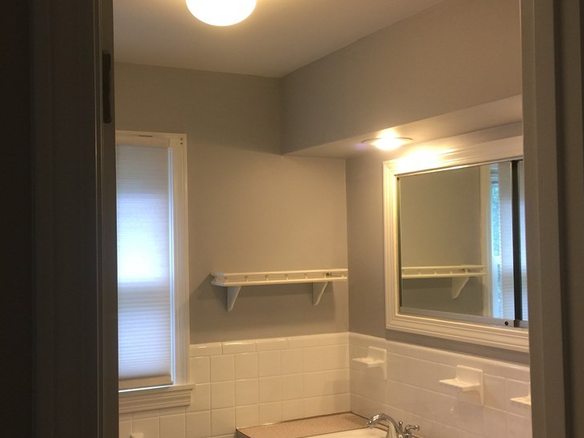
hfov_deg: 45.6
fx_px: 692
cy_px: 237
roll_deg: +0.7
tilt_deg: +0.8
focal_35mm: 41
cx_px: 250
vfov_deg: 35.1
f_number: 2.2
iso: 40
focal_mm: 4.15
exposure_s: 1/30
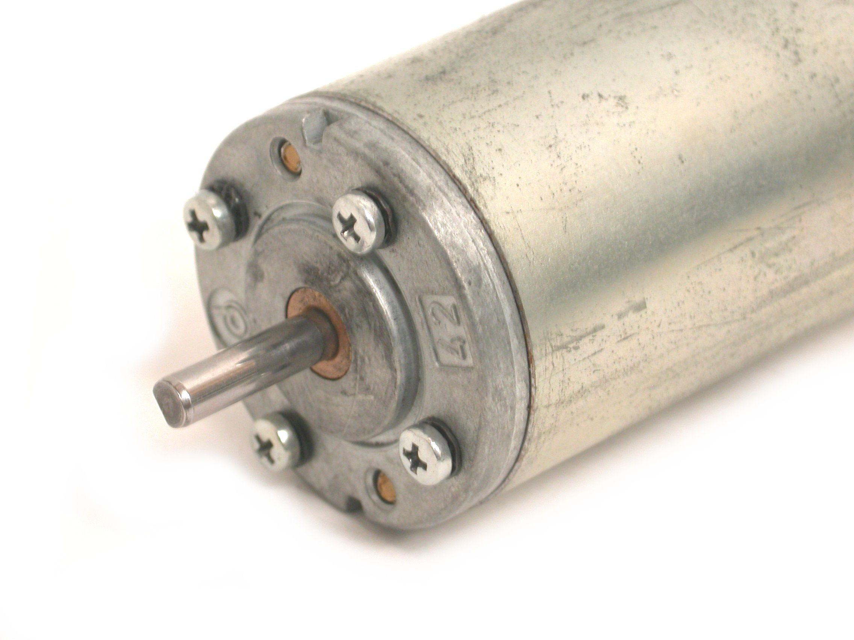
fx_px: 3799
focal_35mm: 154
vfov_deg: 9.6
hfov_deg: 12.8
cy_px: 320
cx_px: 427
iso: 100
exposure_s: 1/12.3
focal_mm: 32
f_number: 5.1
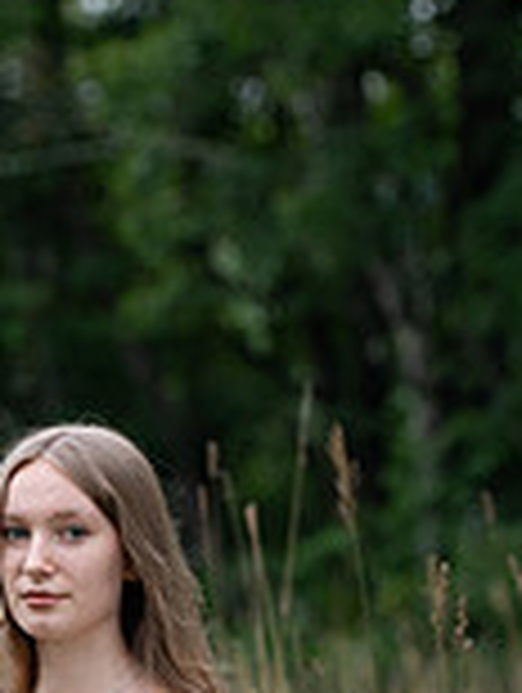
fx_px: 8722
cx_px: 171
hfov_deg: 3.4
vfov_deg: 4.5
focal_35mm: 435
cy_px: 981
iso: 640
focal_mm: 155
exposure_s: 1/200
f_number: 5
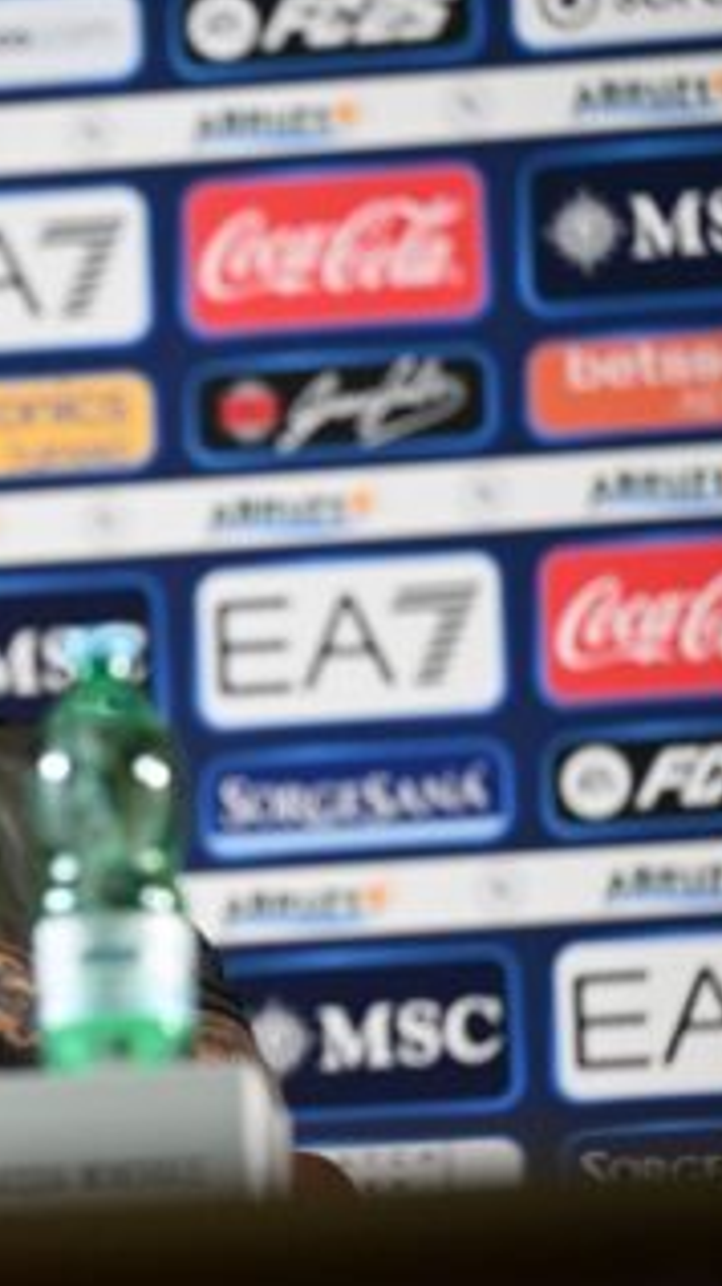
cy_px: 641
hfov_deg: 3.8
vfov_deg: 6.8
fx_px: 10803
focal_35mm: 317
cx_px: -199
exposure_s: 1/200
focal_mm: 200
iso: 4000
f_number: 4
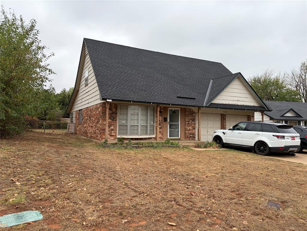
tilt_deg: +3.2
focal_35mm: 26
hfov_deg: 67.3
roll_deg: -1.3
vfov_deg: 53.1
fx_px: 231
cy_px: 116
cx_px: 154
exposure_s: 1/1239
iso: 50
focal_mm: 5.96
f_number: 1.6
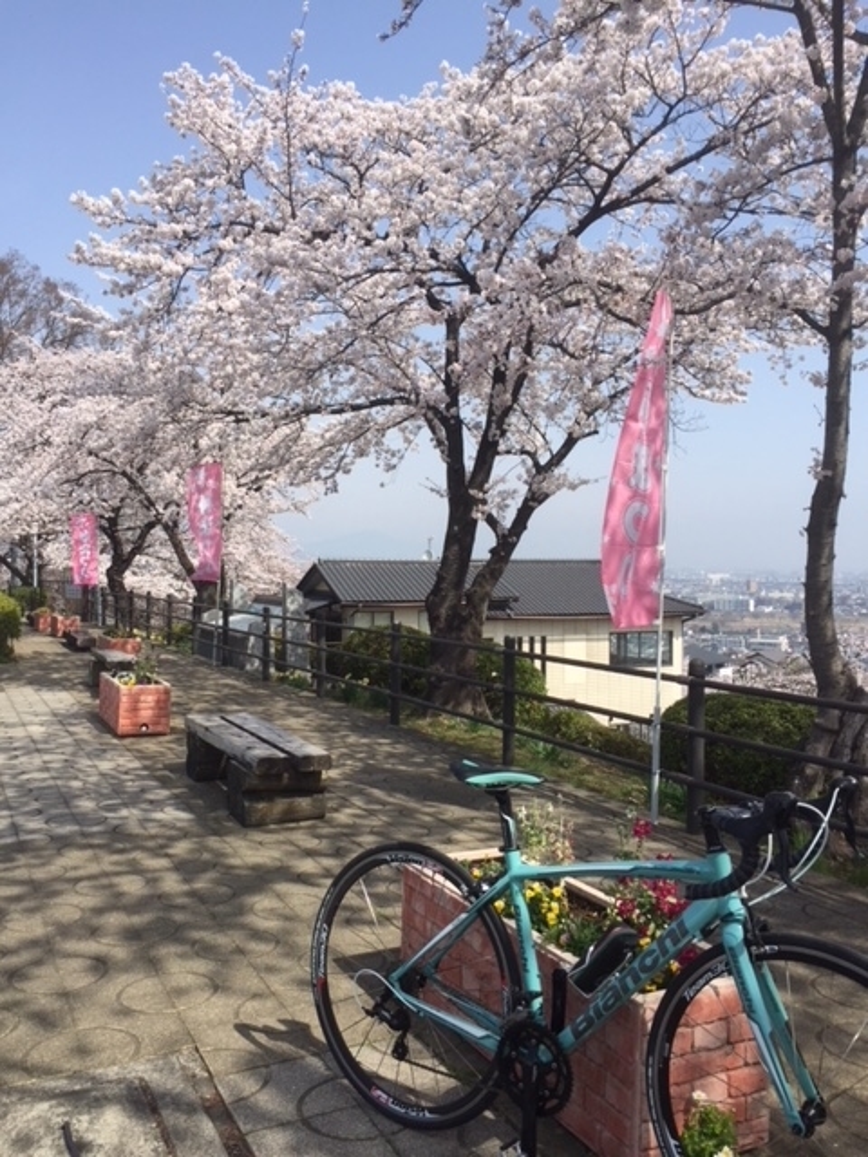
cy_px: 578
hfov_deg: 48.2
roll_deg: -0.8
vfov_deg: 61.7
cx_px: 434
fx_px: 970
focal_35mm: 29
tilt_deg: +1.6
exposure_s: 1/1980
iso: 32
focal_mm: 4.15
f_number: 2.2
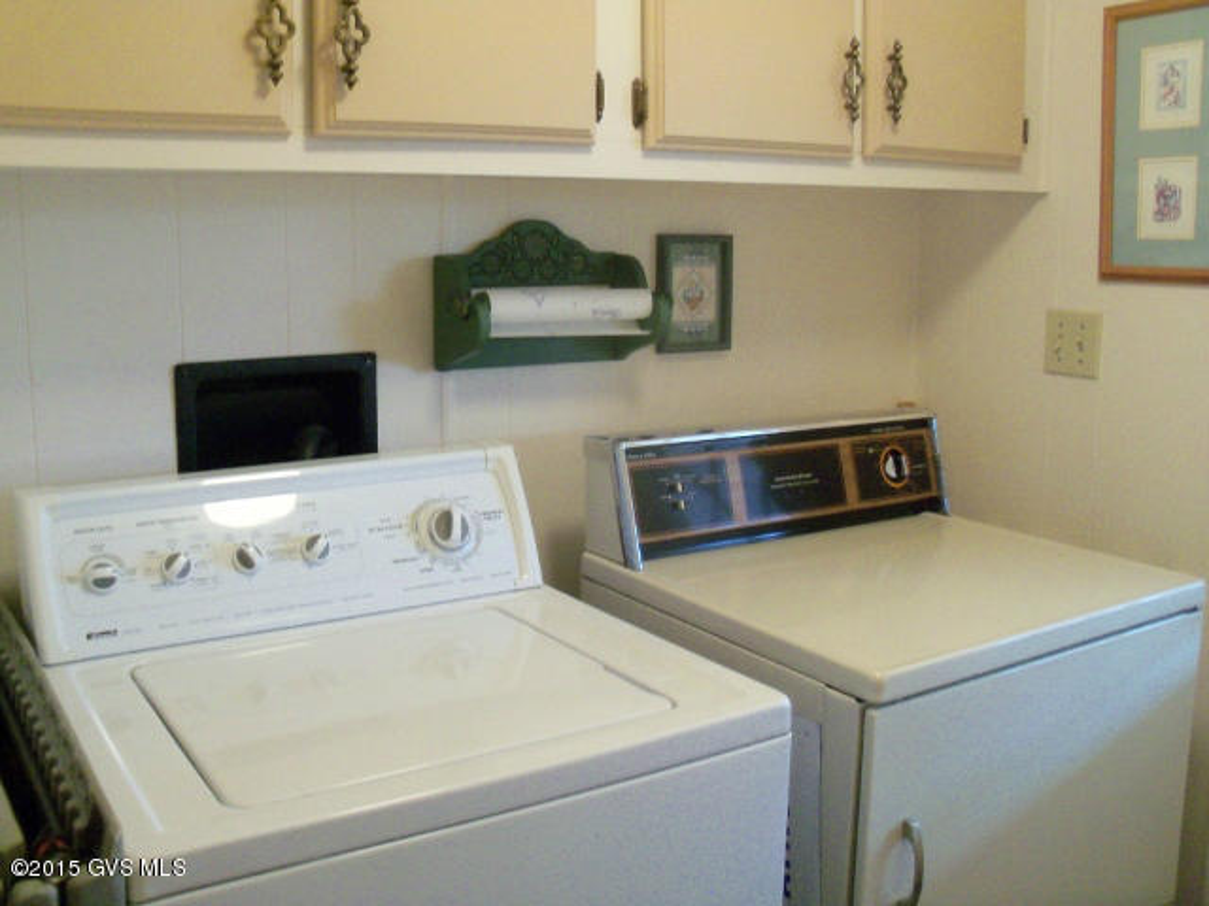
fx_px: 1222
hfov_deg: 52.6
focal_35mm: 35
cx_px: 604
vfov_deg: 40.7
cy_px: 453
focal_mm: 6.3
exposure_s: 1/30
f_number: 3
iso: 250
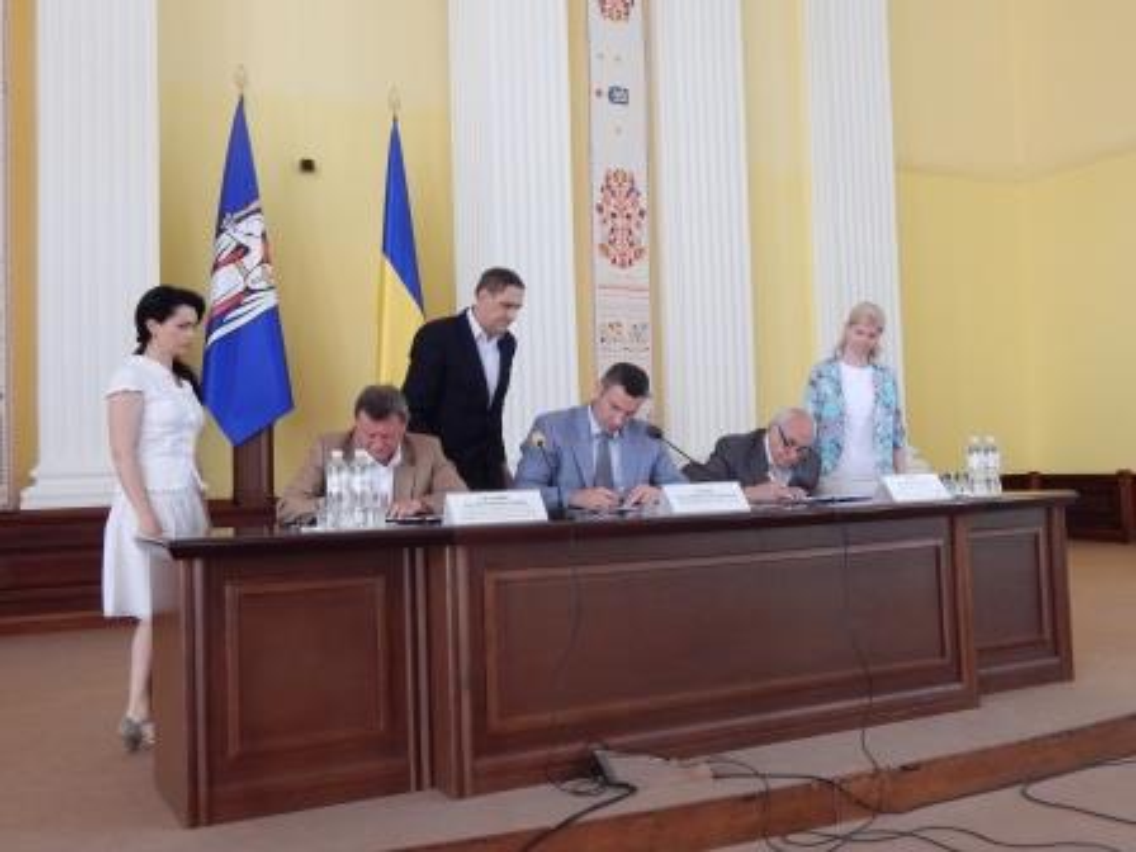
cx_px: 568
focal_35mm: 34
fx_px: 1116
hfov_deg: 54.0
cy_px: 426
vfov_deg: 41.8
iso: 320
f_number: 3.3
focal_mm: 6.1
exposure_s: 1/30
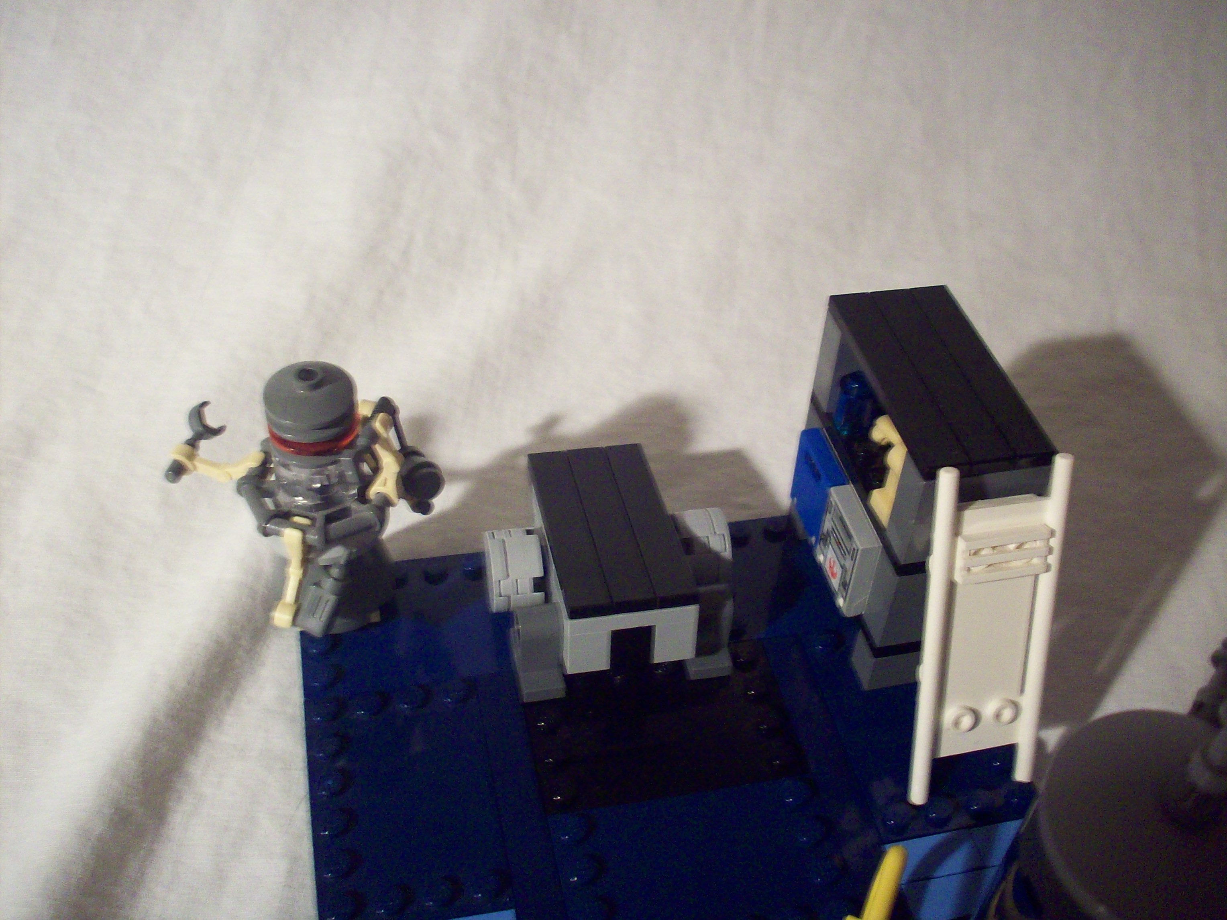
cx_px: 614
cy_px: 460
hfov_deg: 50.1
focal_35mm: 37
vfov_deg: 38.7
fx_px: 1312
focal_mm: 6.2
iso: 200
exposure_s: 1/8
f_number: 2.8
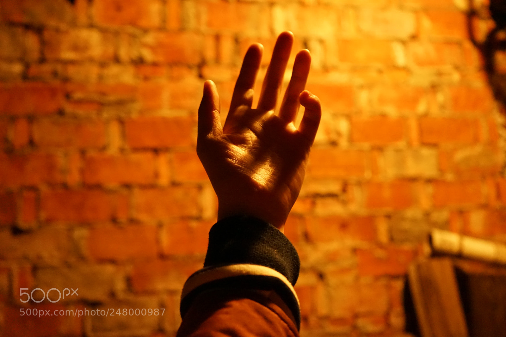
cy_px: 168
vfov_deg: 42.3
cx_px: 253
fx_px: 436
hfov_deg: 60.3
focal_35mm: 31
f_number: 4
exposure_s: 1/40
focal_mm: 31
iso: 6400
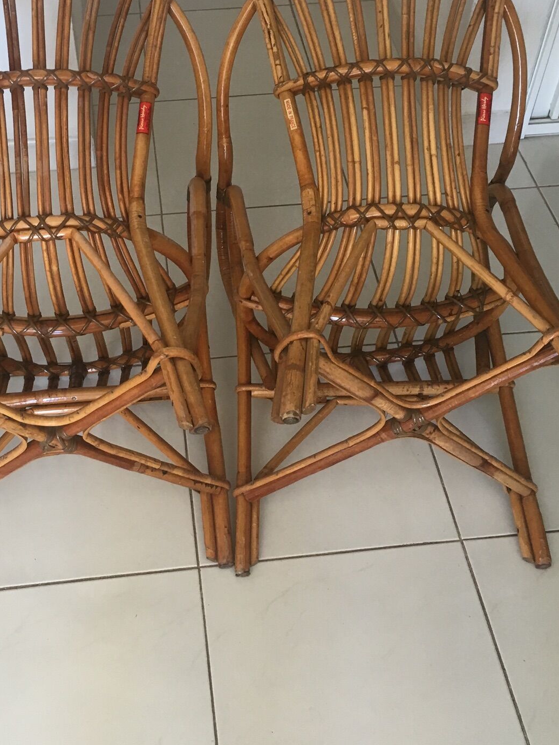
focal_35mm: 43
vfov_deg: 43.7
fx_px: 926
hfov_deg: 33.5
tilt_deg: -47.6
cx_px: 232
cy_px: 318
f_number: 2.2
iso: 50
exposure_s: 1/33
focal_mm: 4.15
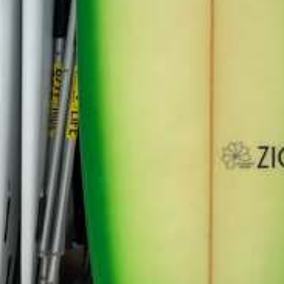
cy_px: 3
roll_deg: +0.5
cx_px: 208
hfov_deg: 15.5
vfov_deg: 15.3
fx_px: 1040
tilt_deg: -4.1
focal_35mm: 112
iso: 64
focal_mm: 3
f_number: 1.8
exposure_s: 1/120
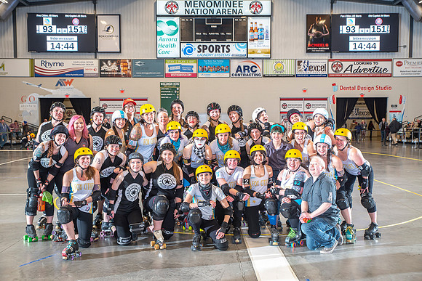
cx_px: 211
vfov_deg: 33.4
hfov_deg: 48.4
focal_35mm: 40
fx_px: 469
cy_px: 140
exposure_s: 1/160
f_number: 5
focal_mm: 40
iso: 500
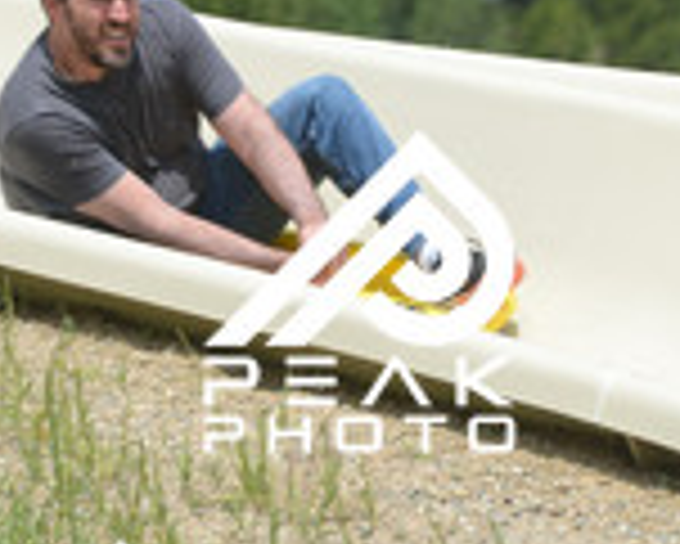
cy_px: 263
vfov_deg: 3.2
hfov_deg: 4.0
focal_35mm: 486
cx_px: 378
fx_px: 9787
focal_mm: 195
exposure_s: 1/640
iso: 180
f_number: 6.3
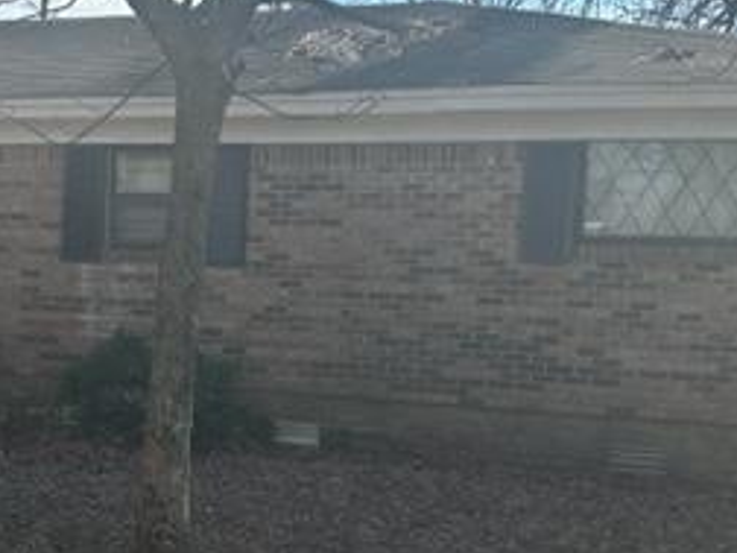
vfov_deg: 24.0
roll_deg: -1.3
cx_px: 129
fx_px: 1299
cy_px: 334
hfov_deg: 30.8
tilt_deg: -3.0
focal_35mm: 61
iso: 80
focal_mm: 6.86
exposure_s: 1/2591
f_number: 1.78
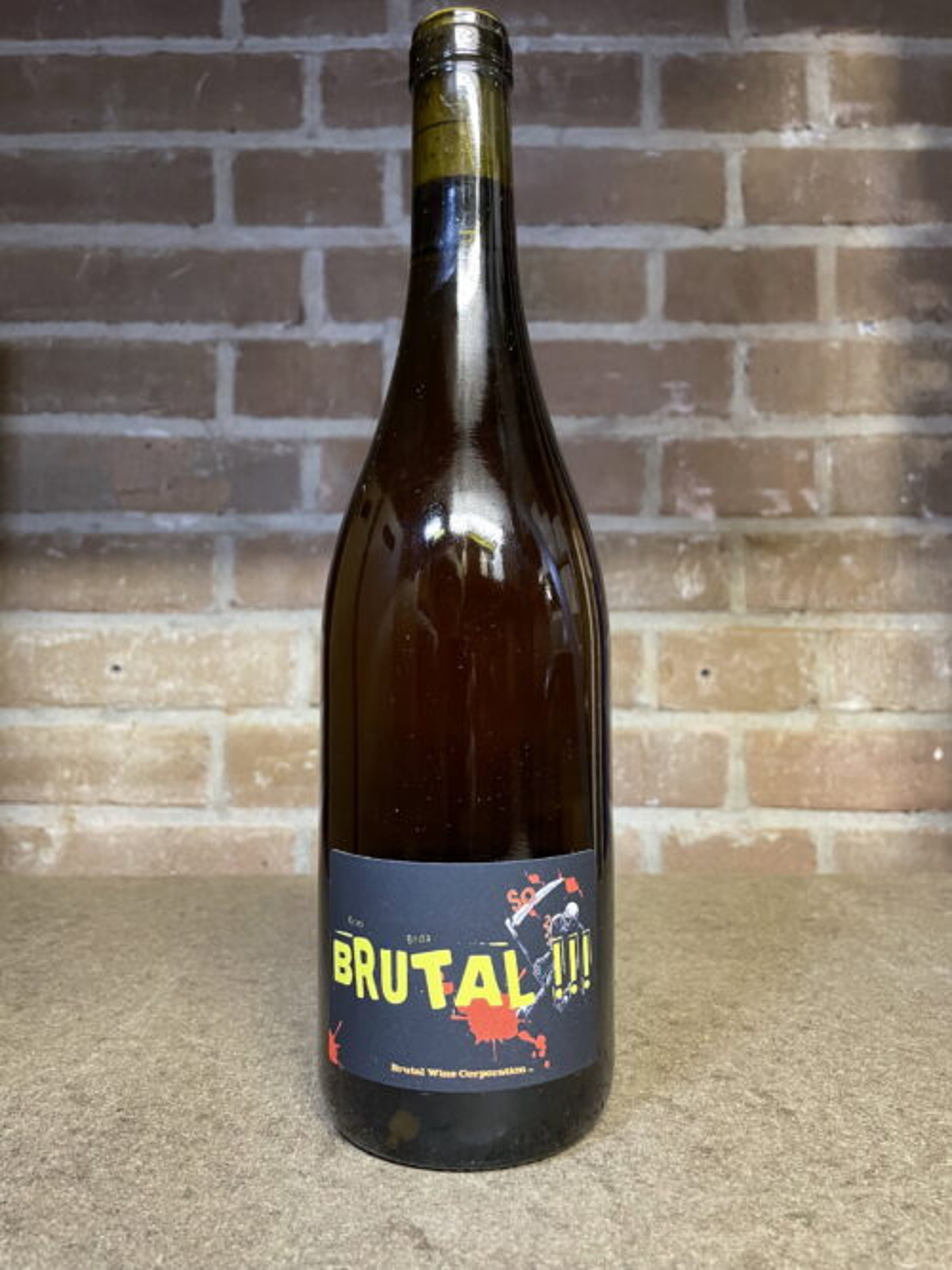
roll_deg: -0.3
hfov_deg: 53.0
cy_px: 635
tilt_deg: +2.4
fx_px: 954
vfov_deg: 67.3
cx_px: 476
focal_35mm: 26
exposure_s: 1/33
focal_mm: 4.2
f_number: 1.6
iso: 500
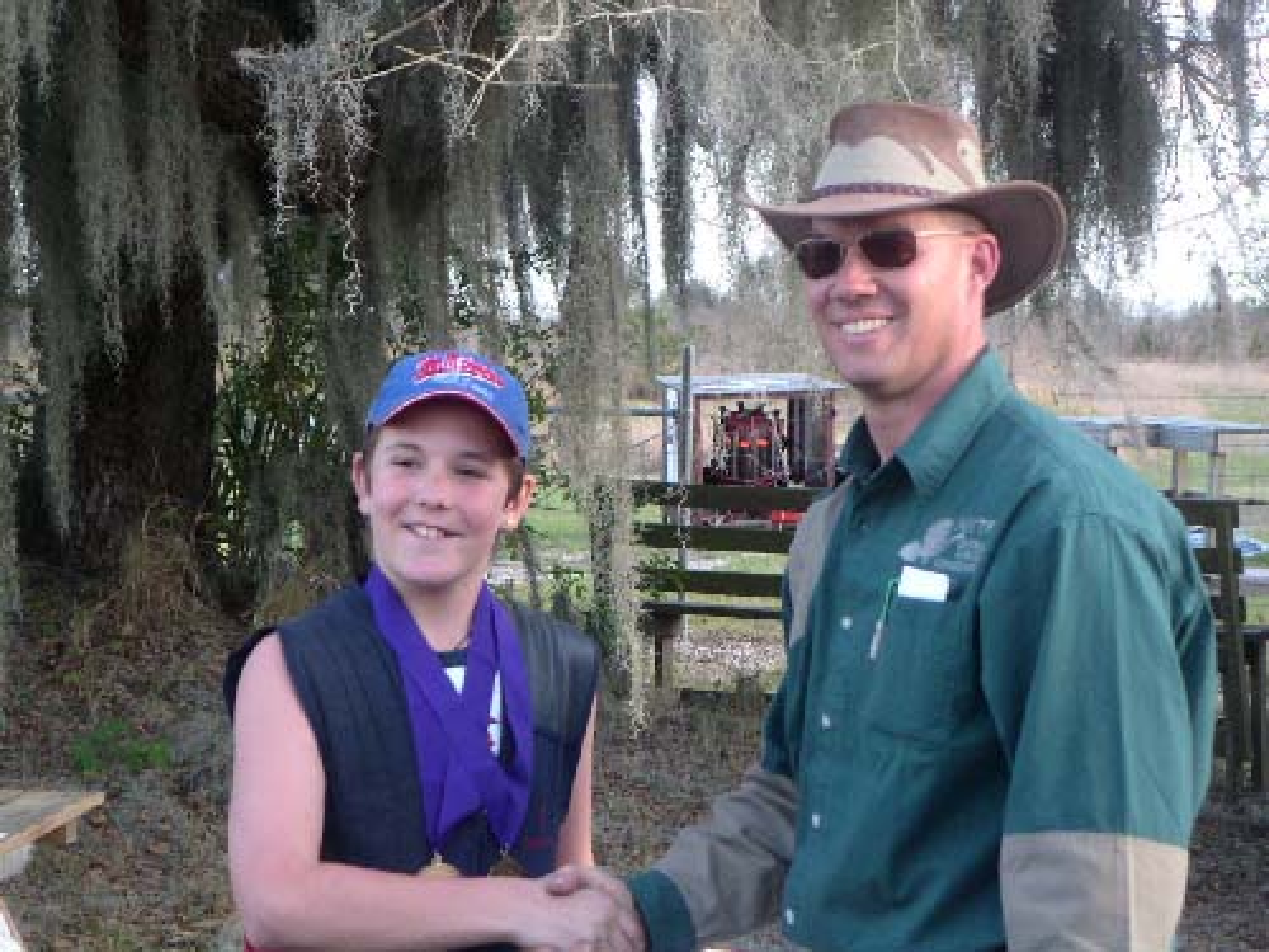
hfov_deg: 20.2
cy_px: 476
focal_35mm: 97
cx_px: 634
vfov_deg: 15.2
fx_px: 3556
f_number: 3.5
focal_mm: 15
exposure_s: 1/100
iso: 125
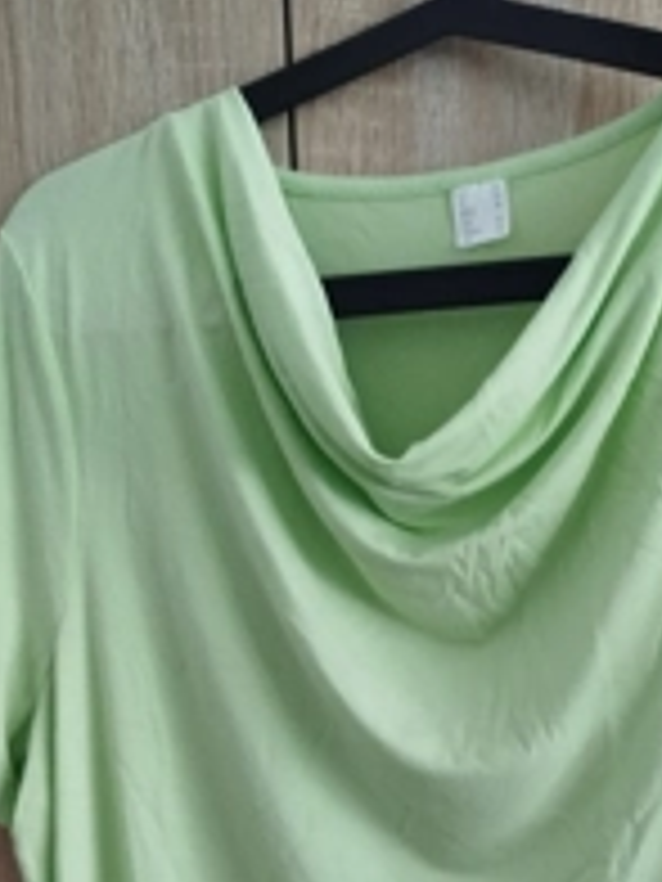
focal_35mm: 49
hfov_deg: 29.2
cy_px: 814
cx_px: 504
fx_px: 1249
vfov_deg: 36.2
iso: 640
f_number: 1.7
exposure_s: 1/33
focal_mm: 5.31
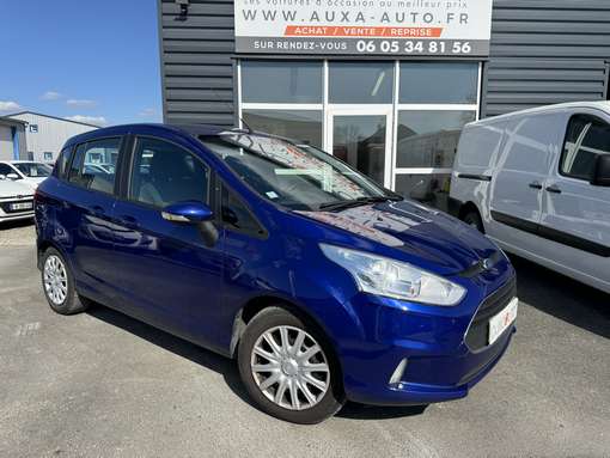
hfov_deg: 71.6
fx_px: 423
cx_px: 305
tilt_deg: -9.1
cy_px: 229
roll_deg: -0.6
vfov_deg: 56.9
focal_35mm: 24
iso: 80
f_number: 1.78
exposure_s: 1/4950
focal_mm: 6.86
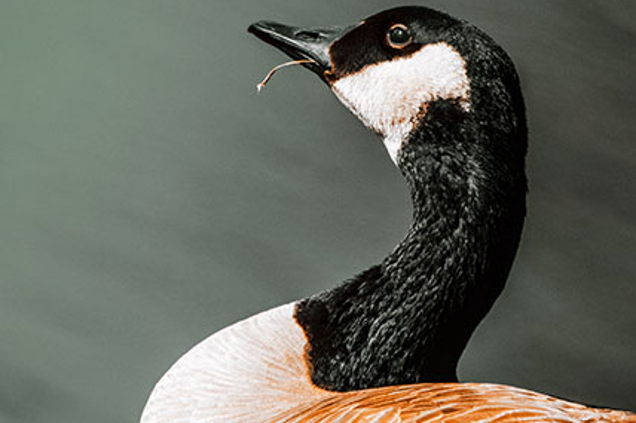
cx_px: 324
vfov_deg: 1.0
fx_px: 24758
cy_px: 214
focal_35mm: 1402
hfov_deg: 1.5
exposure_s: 1/3200
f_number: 13
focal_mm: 1200
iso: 1600
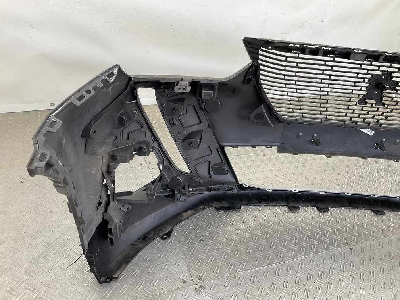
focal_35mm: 29
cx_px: 200
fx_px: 335
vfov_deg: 48.2
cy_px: 150
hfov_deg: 61.7
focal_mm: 3
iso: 25
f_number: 1.8
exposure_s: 1/100
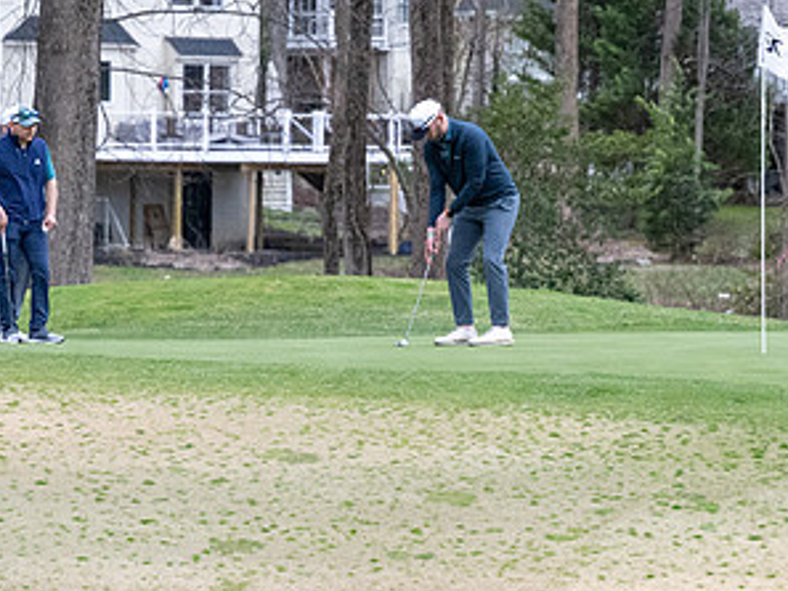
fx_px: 6650
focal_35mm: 292
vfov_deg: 5.1
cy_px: 379
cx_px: 525
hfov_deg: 6.8
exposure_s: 1/3200
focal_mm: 105
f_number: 3.2
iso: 3600
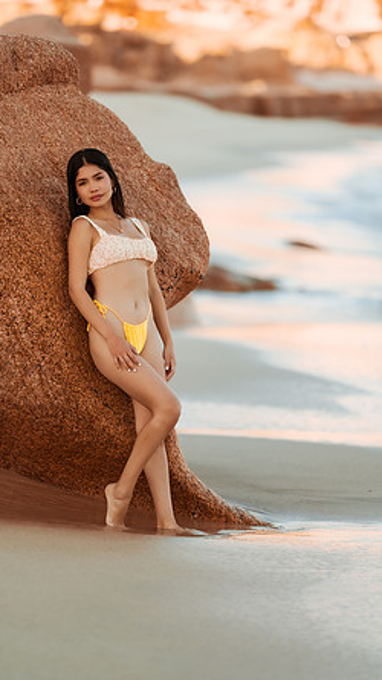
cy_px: 339
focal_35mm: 143
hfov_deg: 8.5
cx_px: 160
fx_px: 2577
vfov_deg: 15.0
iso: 100
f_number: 1.8
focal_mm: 135
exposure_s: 1/800
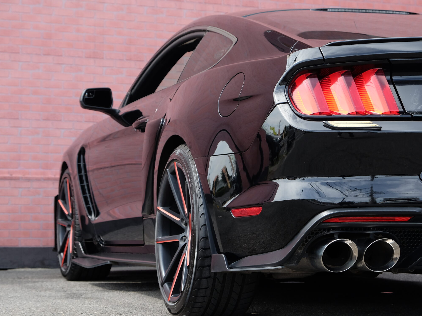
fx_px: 1243
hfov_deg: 19.2
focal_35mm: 102
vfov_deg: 14.5
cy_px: 170
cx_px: 254
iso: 400
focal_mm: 55
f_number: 5.6
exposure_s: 1/250
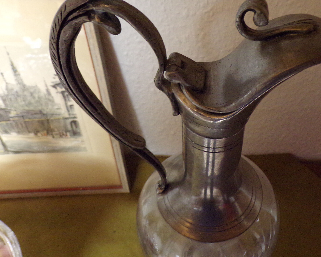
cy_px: 119
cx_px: 210
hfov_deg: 54.7
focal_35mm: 32
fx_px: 304
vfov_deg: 45.8
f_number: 3
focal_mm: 4.3
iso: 517
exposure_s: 1/17
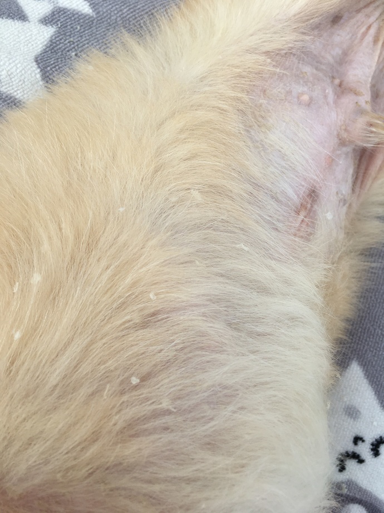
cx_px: 192
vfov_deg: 61.7
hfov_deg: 48.2
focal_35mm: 29
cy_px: 256
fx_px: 429
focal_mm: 4.15
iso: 25
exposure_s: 1/430
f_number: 2.2
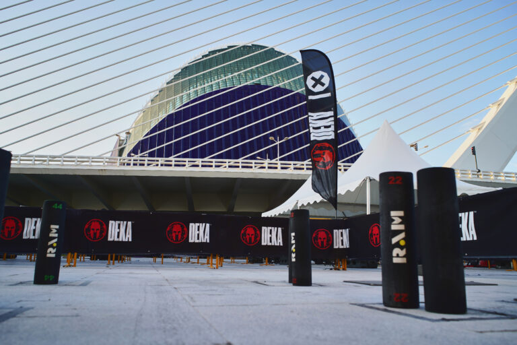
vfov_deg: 46.4
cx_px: 258
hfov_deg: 65.5
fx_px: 402
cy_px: 172
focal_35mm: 28
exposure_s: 1/320
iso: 200
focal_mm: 28
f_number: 4
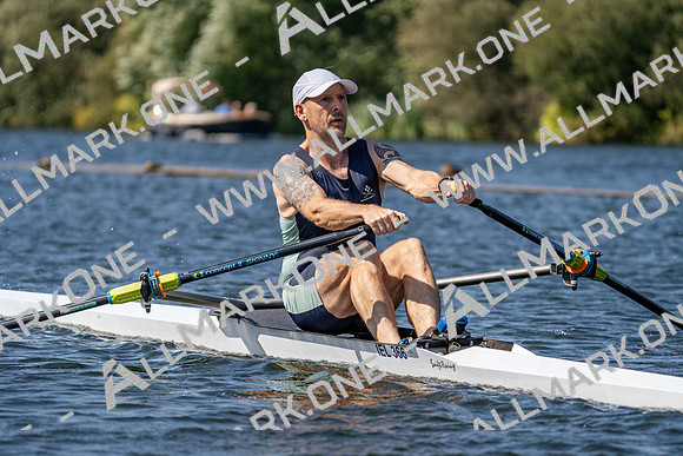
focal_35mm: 257
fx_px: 4877
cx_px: 342
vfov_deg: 5.4
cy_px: 228
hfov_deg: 8.0
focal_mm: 257
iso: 250
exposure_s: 1/2000
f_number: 5.6
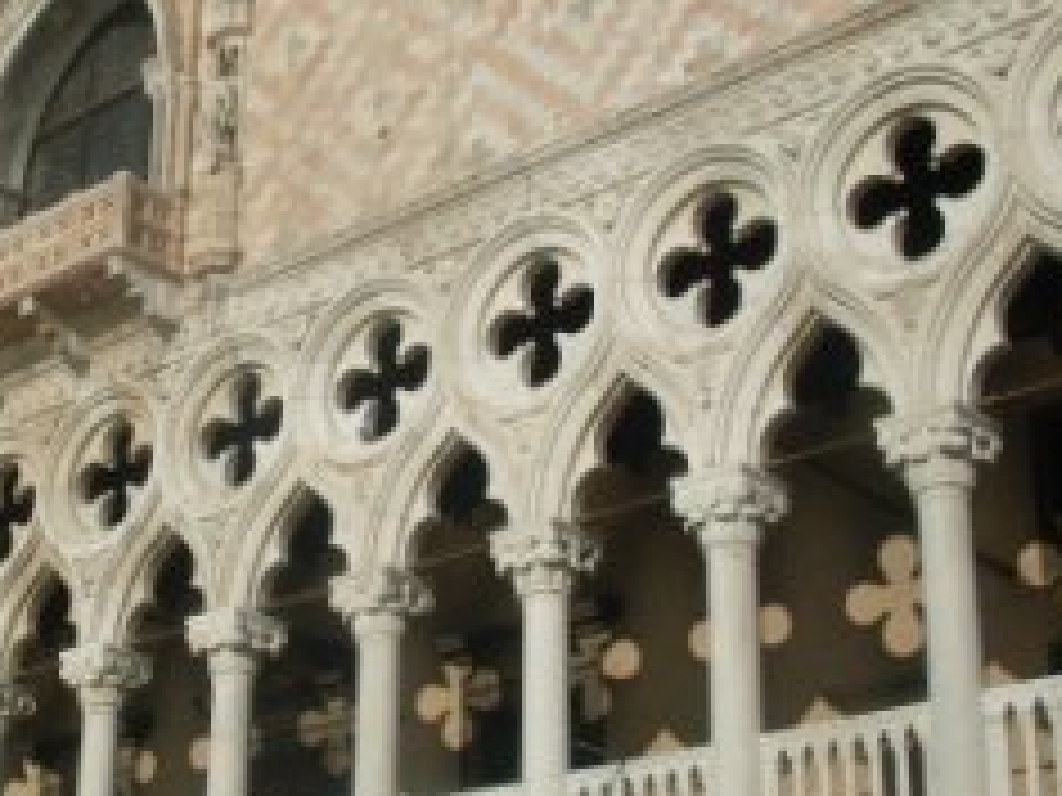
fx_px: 2209
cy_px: 427
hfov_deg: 26.4
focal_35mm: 72
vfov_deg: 20.4
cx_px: 184
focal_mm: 6.3
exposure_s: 1/500
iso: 80
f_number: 8.4
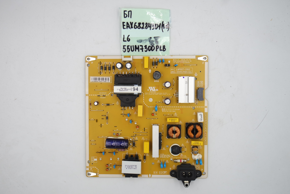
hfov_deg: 48.5
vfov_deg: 33.4
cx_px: 145
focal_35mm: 40
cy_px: 97
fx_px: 322
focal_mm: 15
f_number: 5
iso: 160
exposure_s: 1/125
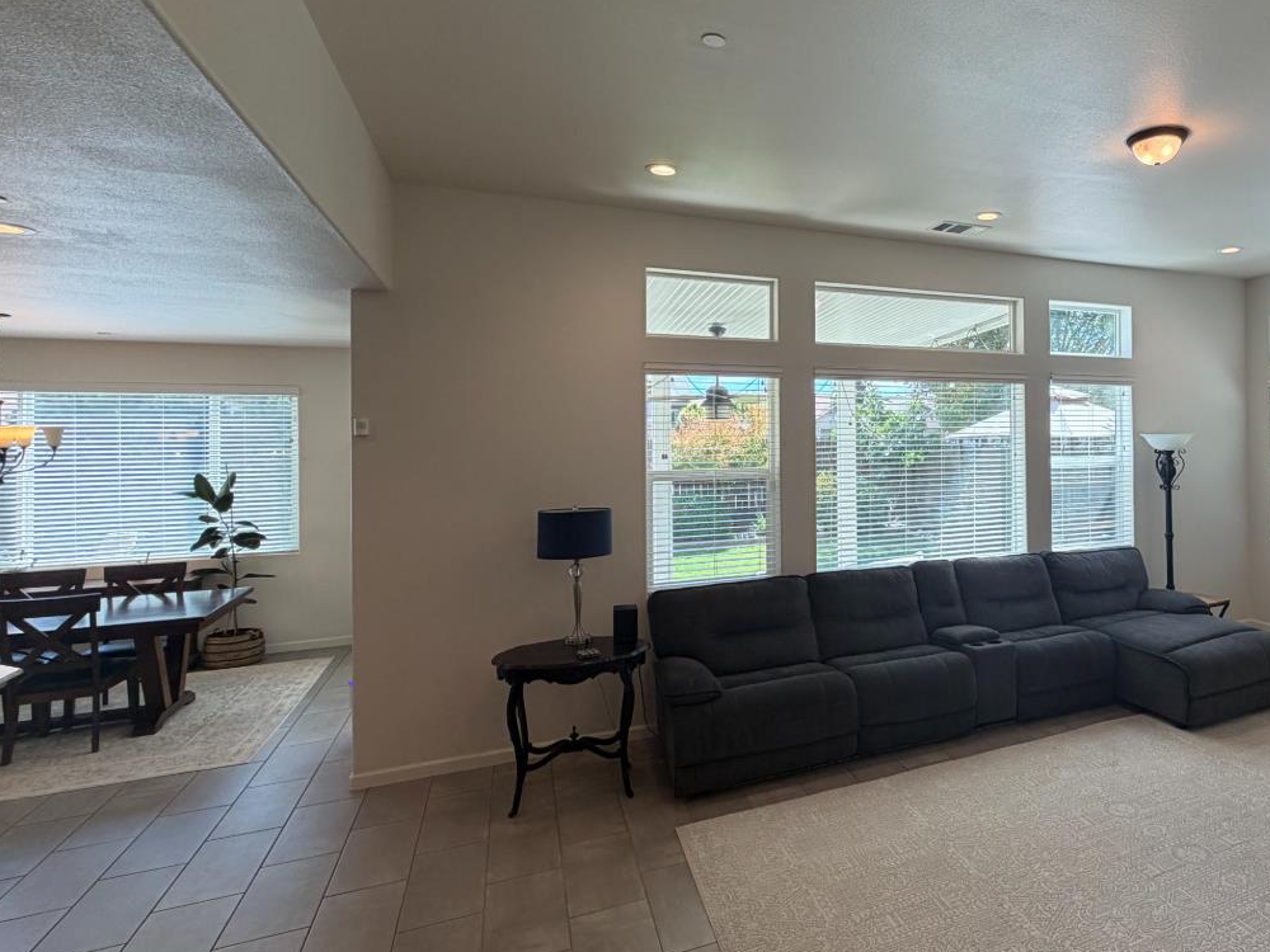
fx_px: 770
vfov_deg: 63.3
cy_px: 423
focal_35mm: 21
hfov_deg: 75.2
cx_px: 895
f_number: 2.2
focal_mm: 2.22
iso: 80
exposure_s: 1/120
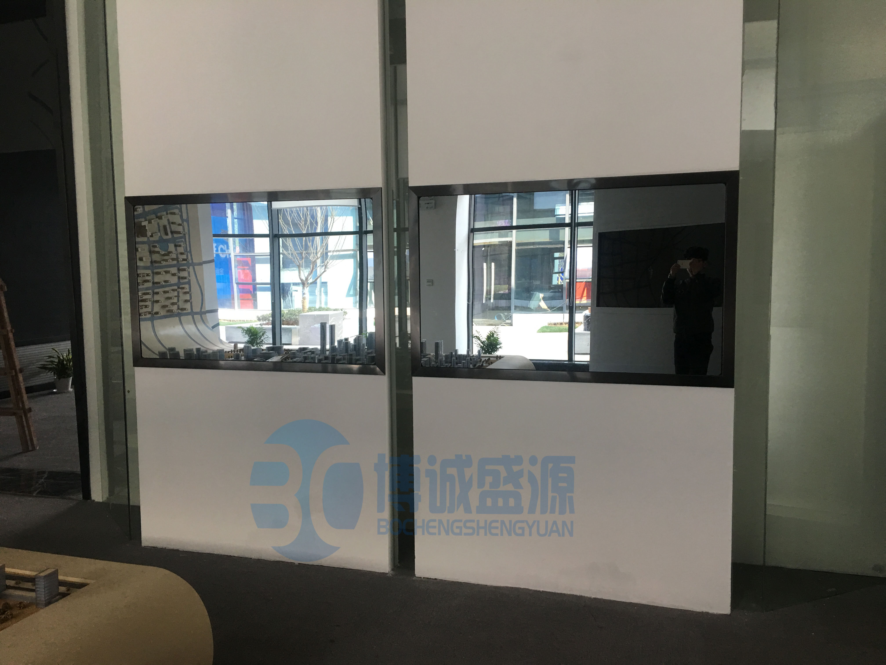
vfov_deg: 48.2
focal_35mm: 29
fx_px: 742
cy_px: 332
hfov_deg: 61.7
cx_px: 443
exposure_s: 1/33
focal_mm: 4.15
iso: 50
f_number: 2.2
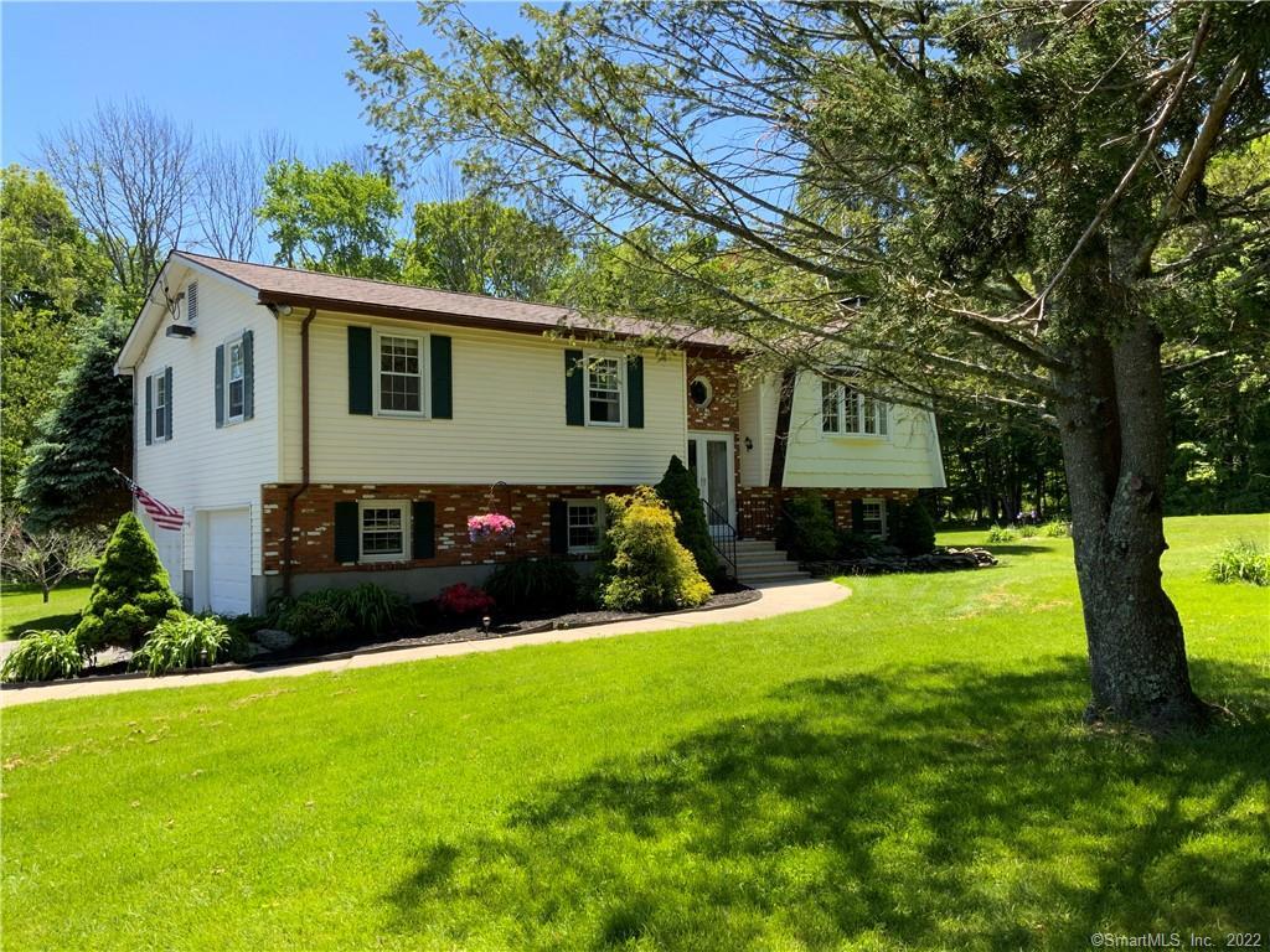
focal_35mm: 29
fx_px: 1064
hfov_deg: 61.7
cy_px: 476
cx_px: 635
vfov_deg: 48.2
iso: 16
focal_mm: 3
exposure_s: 1/627
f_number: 1.8
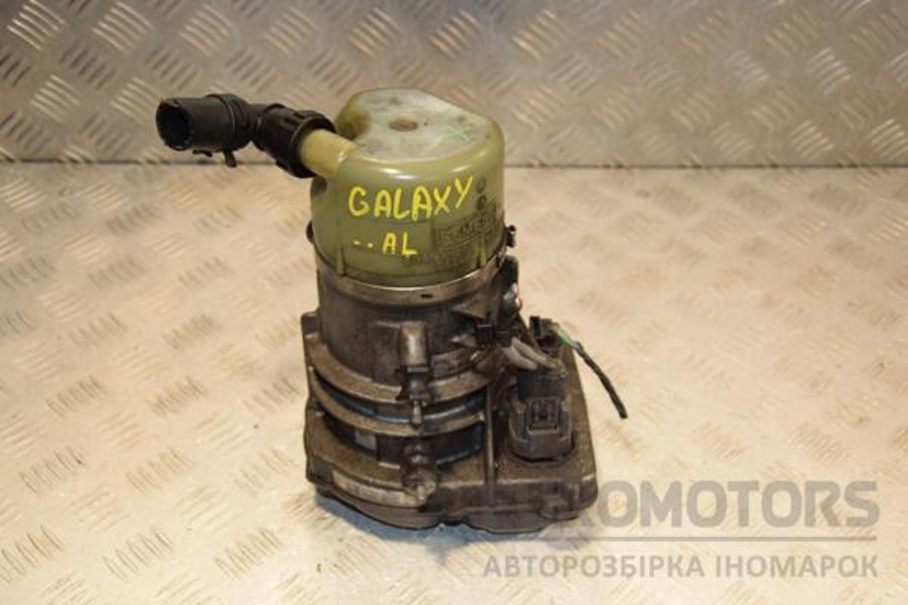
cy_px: 302
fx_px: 1286
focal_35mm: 51
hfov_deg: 38.9
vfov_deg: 26.5
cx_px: 454
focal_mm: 34
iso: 800
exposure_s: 1/200
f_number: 5.6
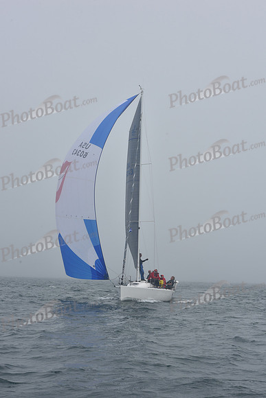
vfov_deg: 28.8
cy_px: 199
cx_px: 133
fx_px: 775
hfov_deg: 19.5
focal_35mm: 70
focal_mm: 70
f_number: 11
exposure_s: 1/800
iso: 250
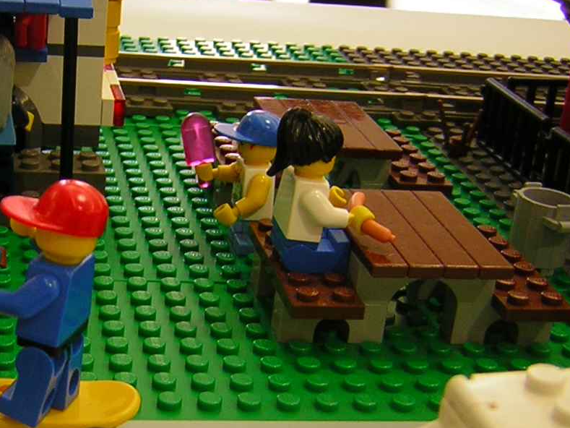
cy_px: 325
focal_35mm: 73
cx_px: 161
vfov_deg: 20.0
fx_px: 1202
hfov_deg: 26.4
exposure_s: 1/11
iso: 50
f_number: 2.6
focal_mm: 4.7
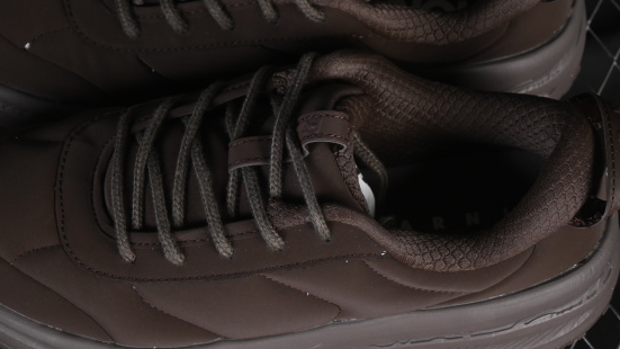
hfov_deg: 18.8
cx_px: 282
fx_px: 1874
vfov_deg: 10.6
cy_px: 129
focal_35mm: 114
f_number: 6.3
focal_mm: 50
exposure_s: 1/60
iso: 160
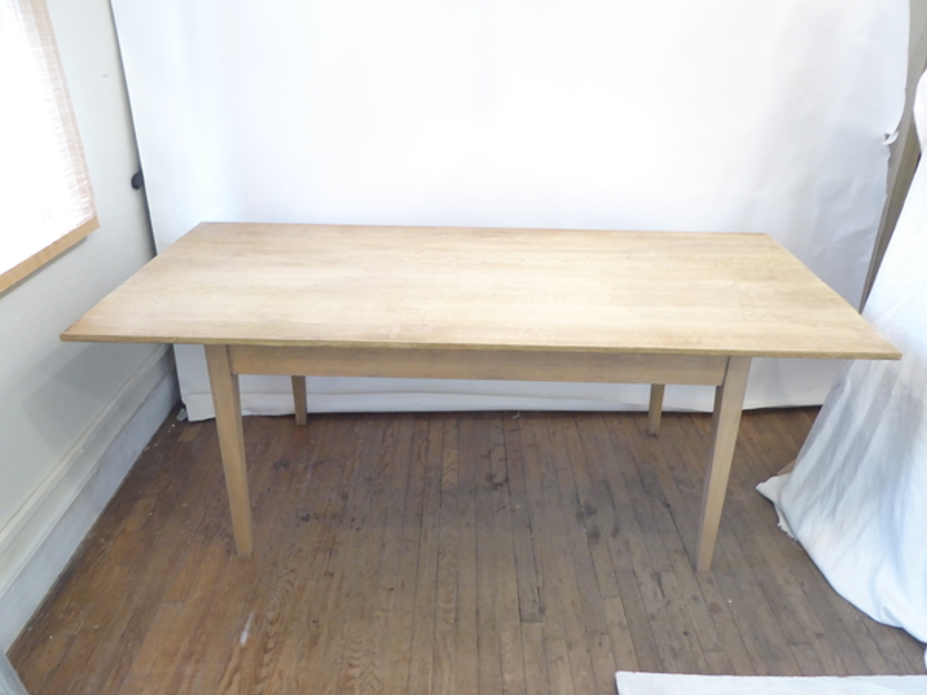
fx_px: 723
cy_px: 348
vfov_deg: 51.4
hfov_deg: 65.3
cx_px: 464
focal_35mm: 27
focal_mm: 4.7
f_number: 3.4
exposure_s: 1/13
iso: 400
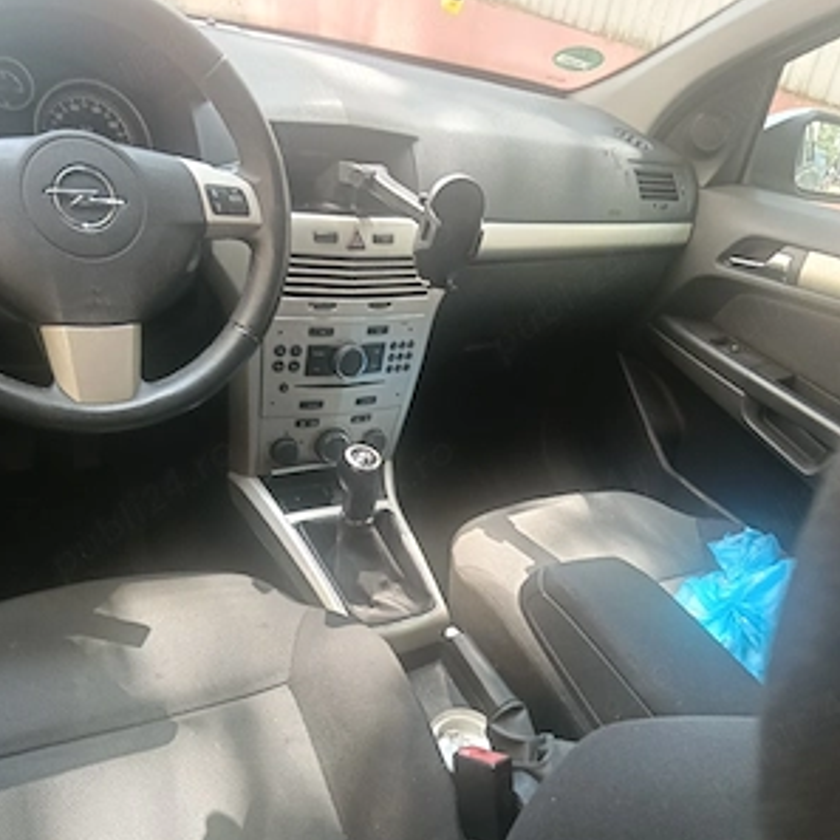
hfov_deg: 51.1
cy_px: 540
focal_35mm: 32
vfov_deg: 50.4
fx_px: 879
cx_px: 419
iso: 100
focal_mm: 3.98
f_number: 1.8
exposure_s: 1/33.3
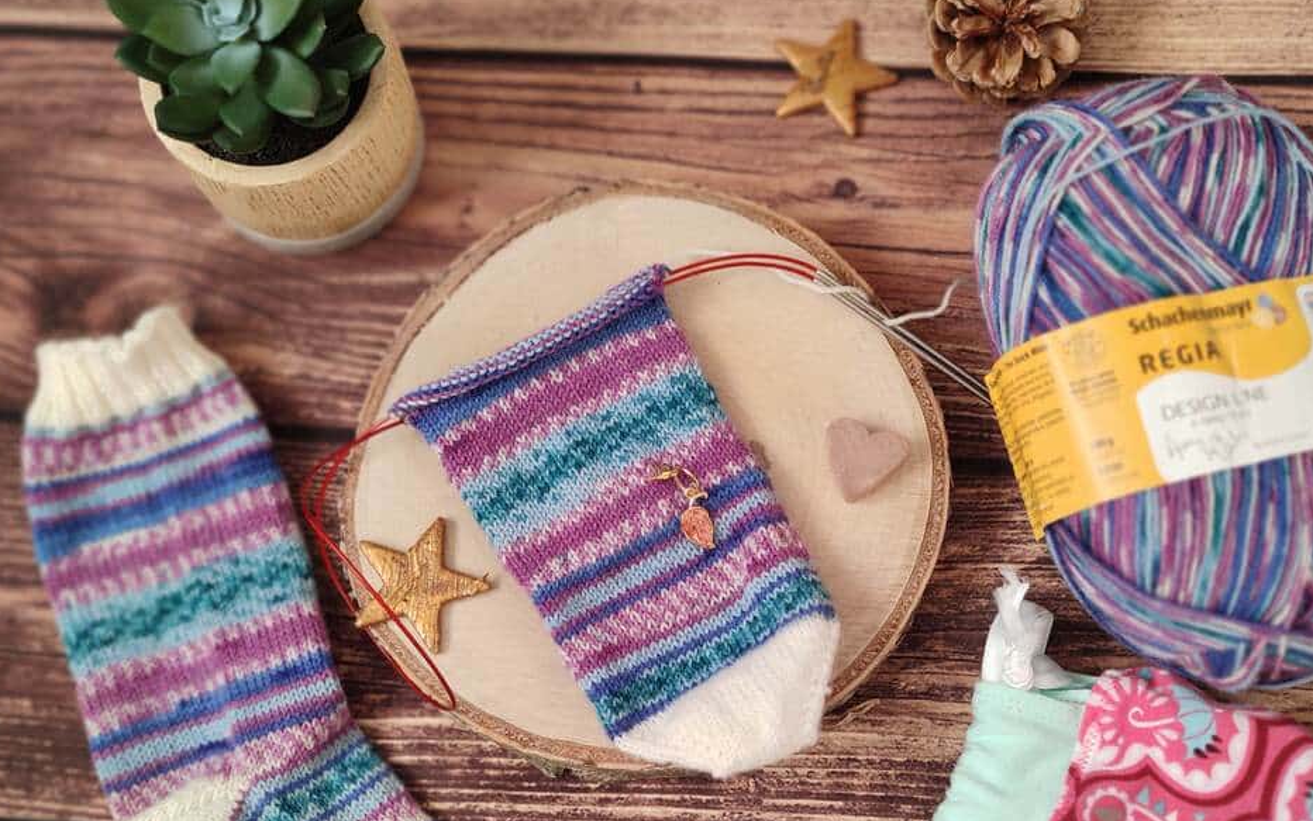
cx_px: 630
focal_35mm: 47
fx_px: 1682
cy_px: 524
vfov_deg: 27.3
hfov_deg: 42.6
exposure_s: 1/100
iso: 248
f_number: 2
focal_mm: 8.16
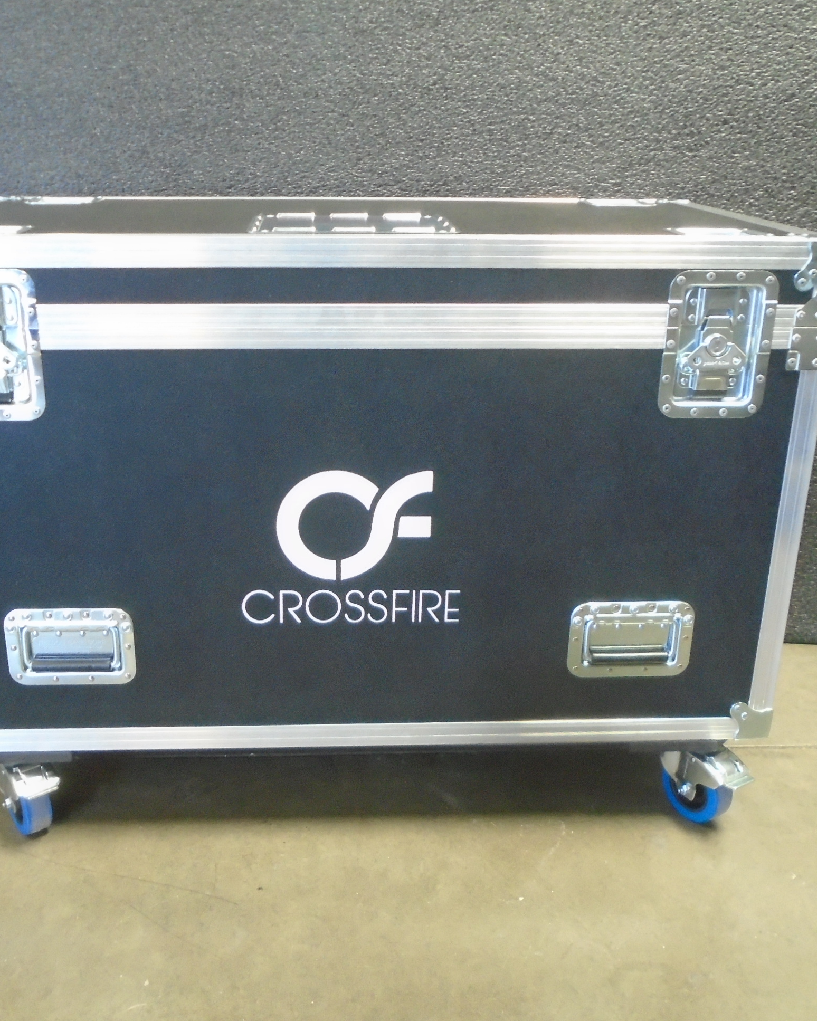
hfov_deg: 43.3
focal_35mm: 34
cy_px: 510
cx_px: 361
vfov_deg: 52.8
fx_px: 1028
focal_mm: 4.6
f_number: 3.2
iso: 400
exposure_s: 1/25
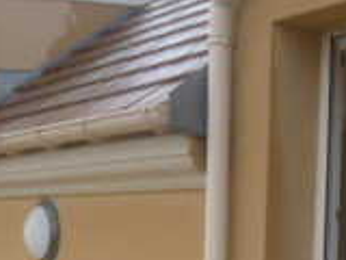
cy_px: 327
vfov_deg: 14.8
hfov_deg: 20.3
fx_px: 960
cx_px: 93
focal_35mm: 96
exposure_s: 1/125
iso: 100
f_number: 2.5
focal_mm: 4.3
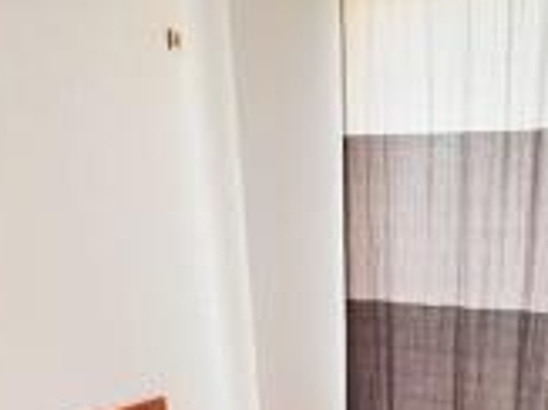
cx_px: 341
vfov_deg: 25.5
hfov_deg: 38.0
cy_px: 516
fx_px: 791
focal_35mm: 50
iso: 125
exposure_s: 1/99
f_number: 2.2
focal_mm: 2.22
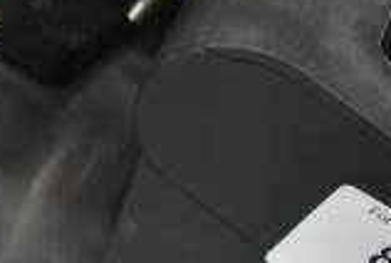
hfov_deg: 16.0
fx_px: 1132
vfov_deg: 13.2
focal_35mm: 104
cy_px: 113
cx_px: -351
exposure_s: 1/50
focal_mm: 18
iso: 1600
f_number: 3.5
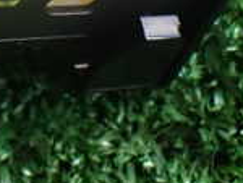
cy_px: -39
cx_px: -31
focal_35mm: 120
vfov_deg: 12.1
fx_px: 844
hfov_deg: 15.9
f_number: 2.3
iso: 800
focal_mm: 5.4
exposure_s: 1/100
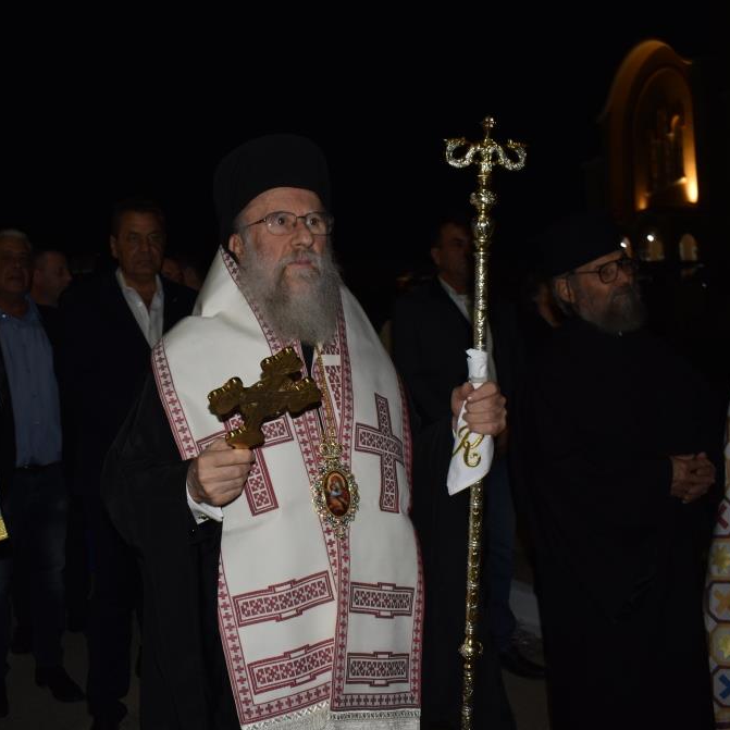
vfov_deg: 47.2
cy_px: 362
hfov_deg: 46.4
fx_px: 835
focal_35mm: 35
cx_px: 239
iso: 200
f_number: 5.6
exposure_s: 1/30
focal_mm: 18
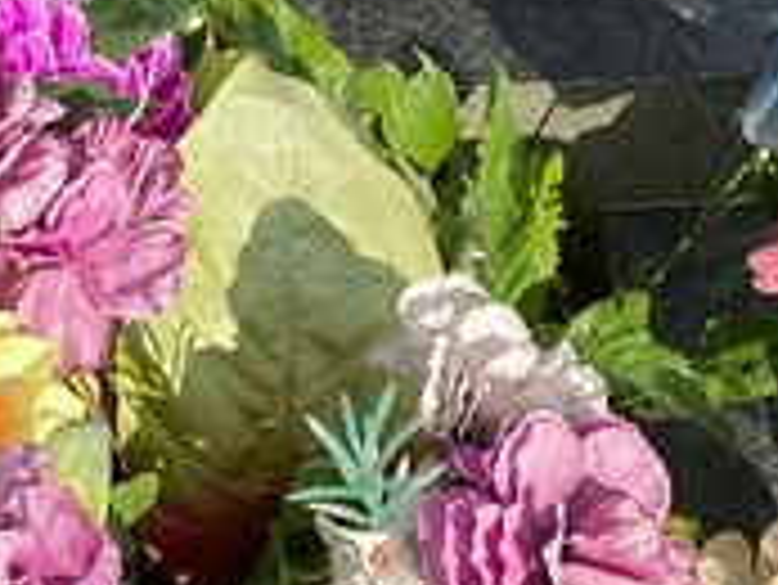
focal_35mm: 120
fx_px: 2699
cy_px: -738
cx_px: 58
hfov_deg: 16.2
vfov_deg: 10.8
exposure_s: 1/1395
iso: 32
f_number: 1.8
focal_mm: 4.25
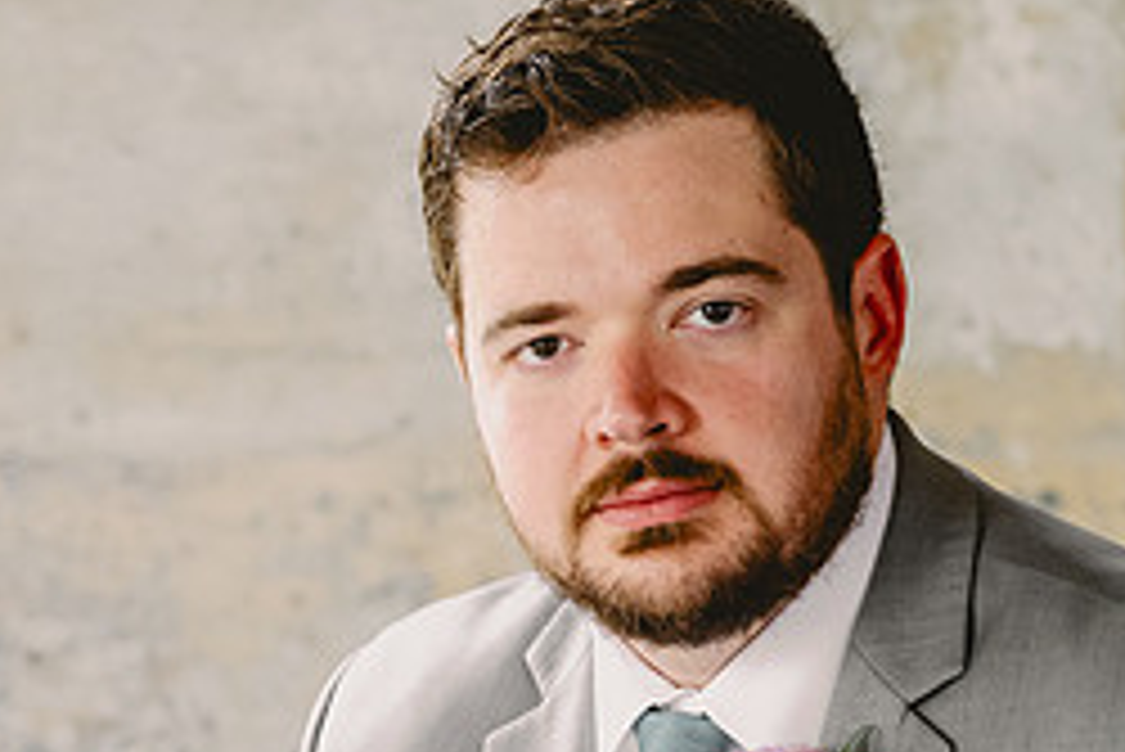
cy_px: 658
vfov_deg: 4.8
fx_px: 8880
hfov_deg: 7.2
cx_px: 468
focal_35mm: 284
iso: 1600
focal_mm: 115
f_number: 4
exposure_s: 1/160
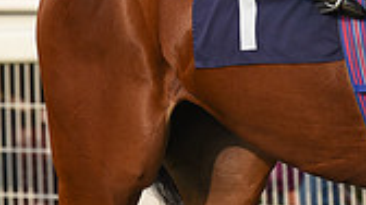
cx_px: 410
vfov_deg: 1.7
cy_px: -186
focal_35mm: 724
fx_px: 7017
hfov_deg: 3.0
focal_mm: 200
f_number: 5.6
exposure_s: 1/2500
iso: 640
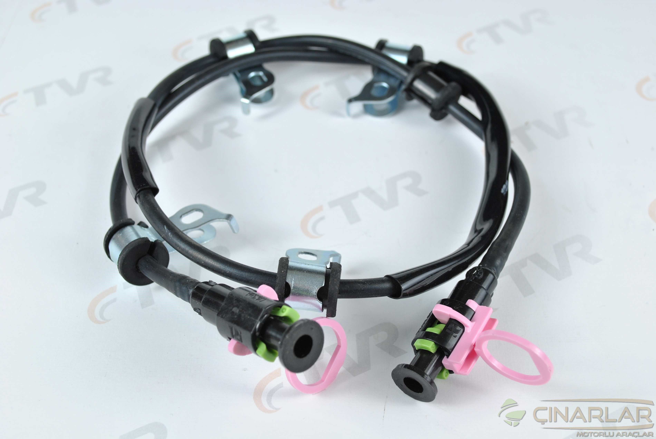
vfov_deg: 26.6
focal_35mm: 51
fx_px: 930
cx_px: 328
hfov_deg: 38.8
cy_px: 220
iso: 200
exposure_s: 1/15
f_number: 6.3
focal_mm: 34
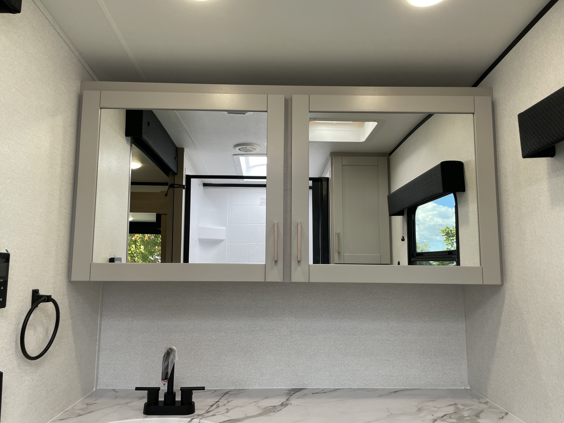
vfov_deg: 53.1
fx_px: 424
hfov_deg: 67.3
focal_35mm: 26
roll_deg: -2.1
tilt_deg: +8.0
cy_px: 212
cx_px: 282
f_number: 1.6
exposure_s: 1/121
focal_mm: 4.2
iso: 40
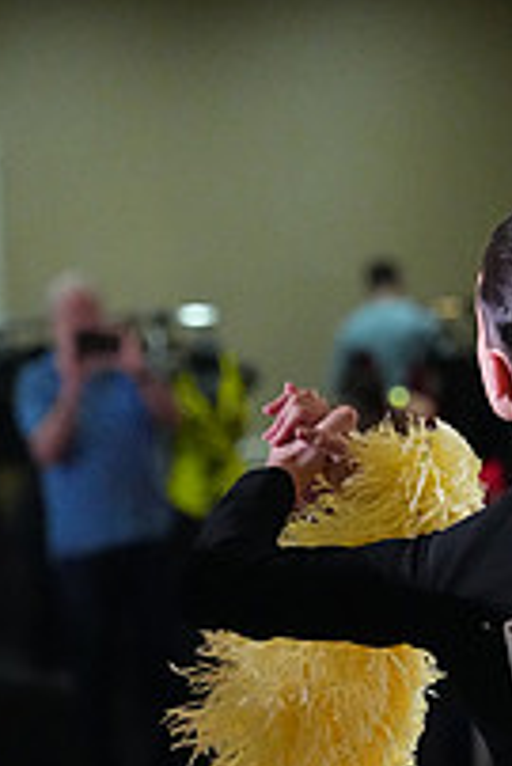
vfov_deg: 4.2
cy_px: 1058
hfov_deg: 2.8
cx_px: 704
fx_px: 10349
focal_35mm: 486
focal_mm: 169
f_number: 5.6
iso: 10000
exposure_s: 1/400
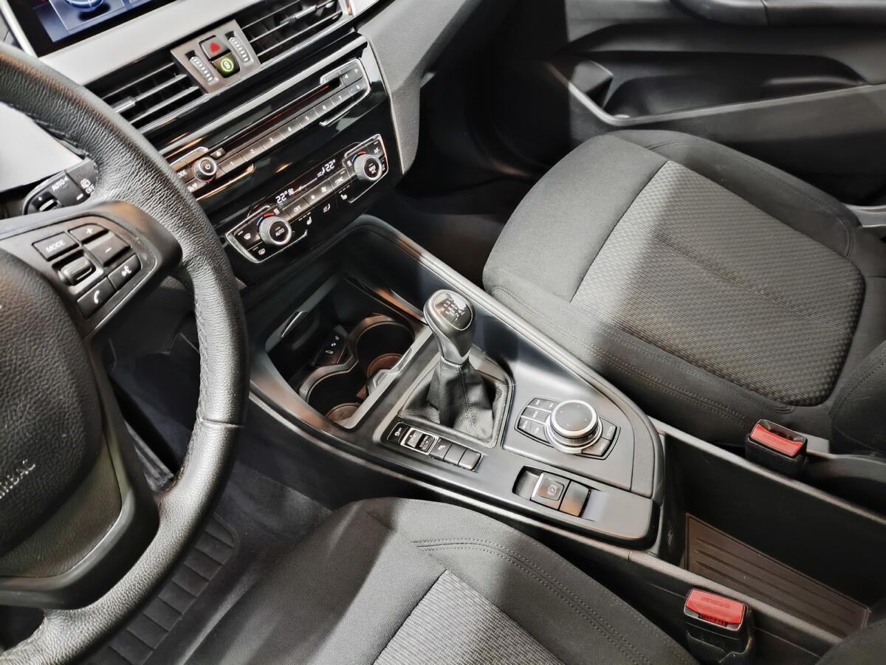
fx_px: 640
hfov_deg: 69.4
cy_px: 332
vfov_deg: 54.9
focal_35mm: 25
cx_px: 443
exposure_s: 1/8.33
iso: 3200
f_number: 1.7
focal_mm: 4.71
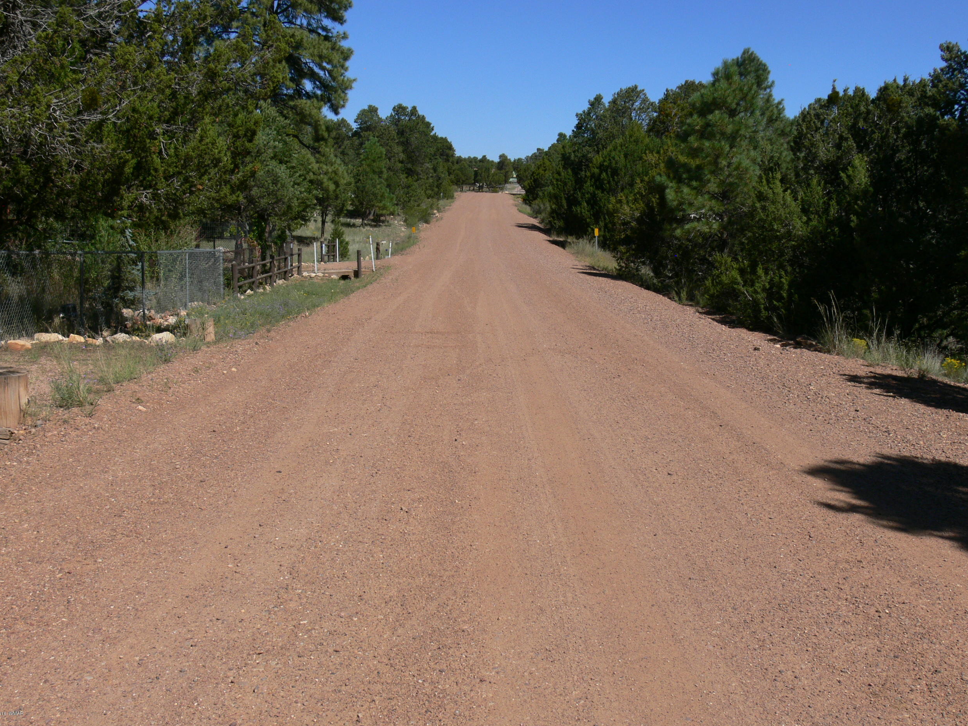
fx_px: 1007
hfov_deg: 51.4
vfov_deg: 39.7
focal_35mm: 36
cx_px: 487
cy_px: 364
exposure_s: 1/400
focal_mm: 7.4
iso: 80
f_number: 5.6
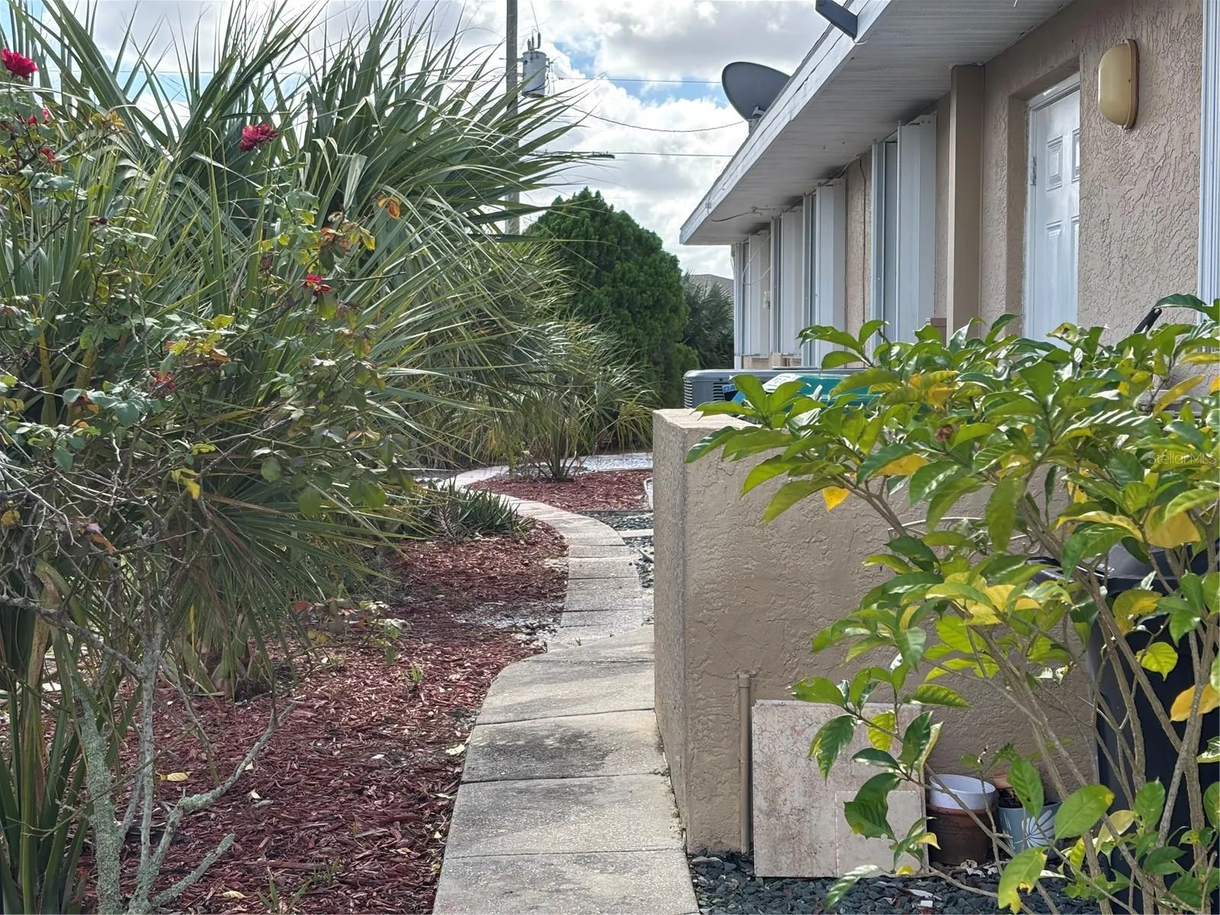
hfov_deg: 36.8
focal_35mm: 52
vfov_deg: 28.0
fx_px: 1833
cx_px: 610
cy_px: 458
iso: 40
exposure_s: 1/679
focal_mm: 5.96
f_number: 1.6
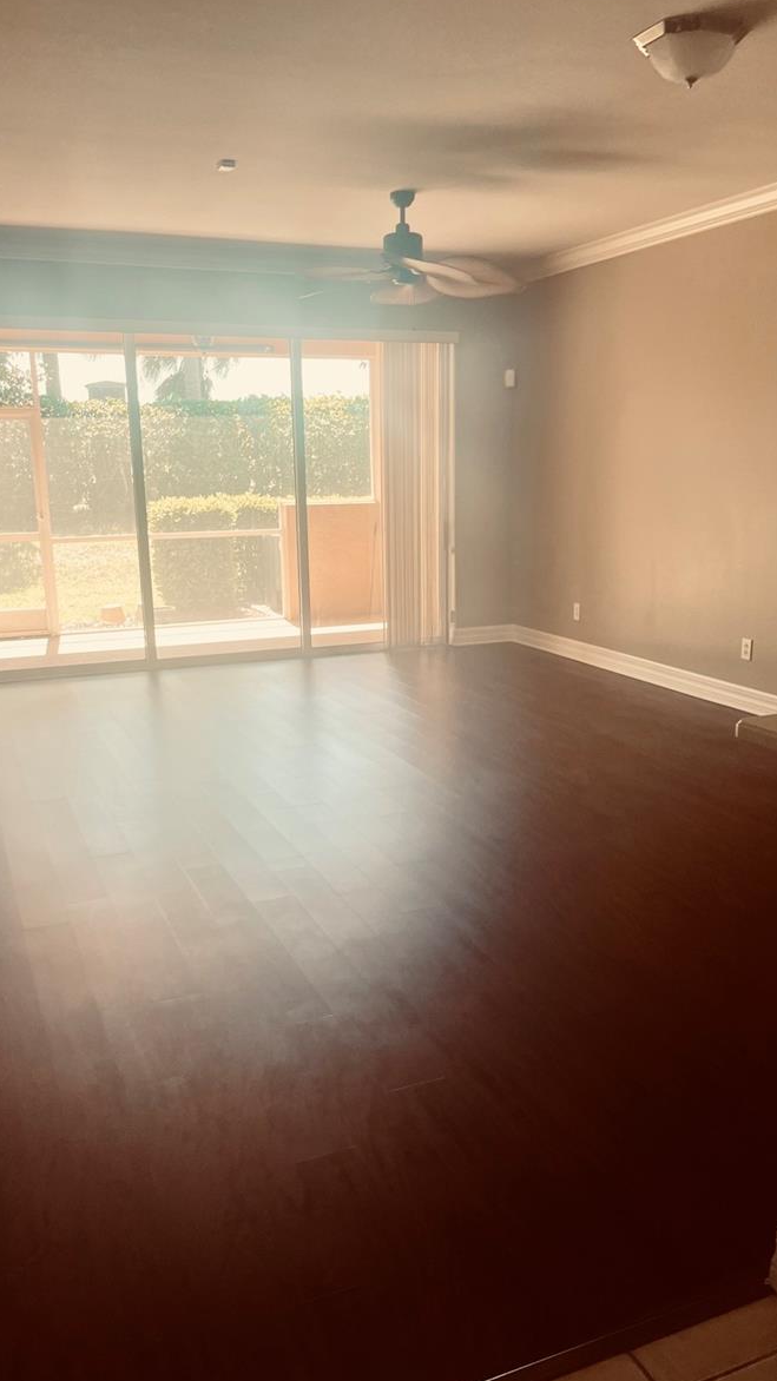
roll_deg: +1.6
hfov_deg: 40.2
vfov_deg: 66.1
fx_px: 1063
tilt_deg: -14.6
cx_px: 391
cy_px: 692
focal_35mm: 29
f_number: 1.6
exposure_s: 1/122
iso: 50
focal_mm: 5.1
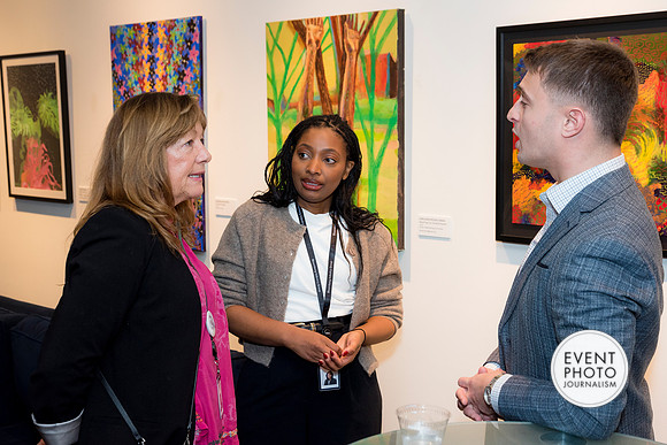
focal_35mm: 53
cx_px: 334
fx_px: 986
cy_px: 222
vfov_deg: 25.4
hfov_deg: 37.4
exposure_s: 1/125
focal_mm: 50
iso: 800
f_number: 5
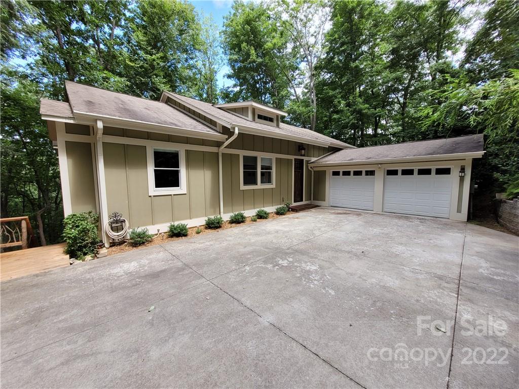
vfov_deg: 89.9
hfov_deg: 106.2
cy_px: 194
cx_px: 260
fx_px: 195
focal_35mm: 13
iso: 40
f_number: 2.2
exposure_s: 1/230
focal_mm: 1.74
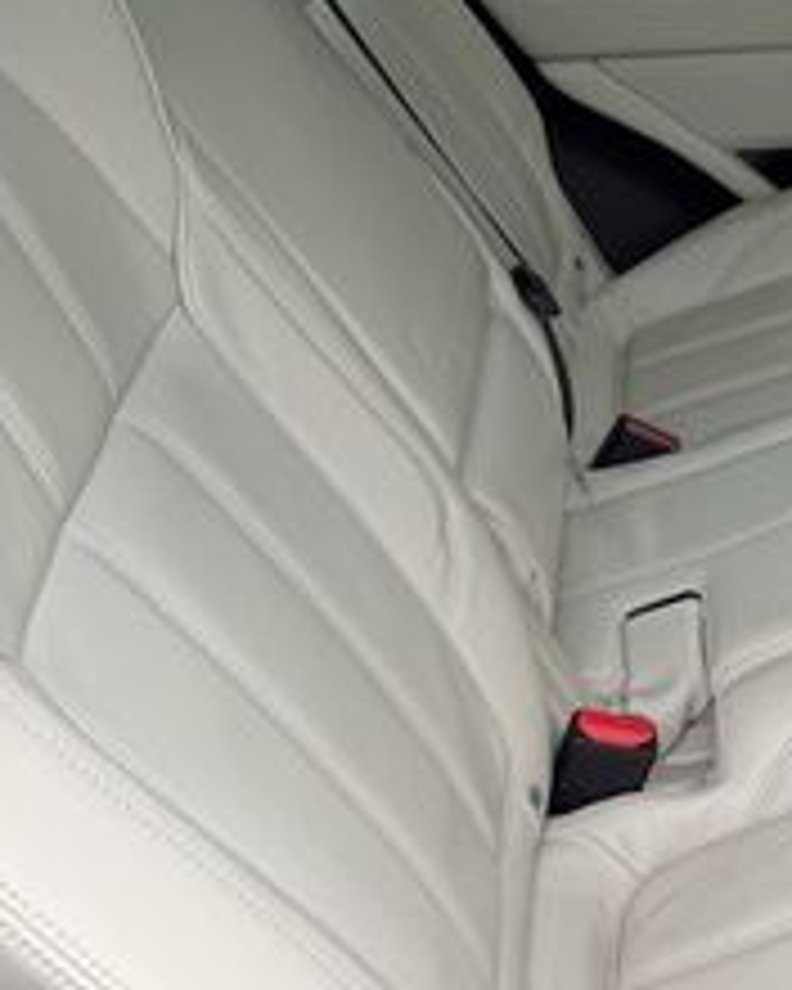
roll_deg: +1.4
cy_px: 378
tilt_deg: -24.9
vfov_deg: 27.8
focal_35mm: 68
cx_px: 1174
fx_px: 1992
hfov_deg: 19.7
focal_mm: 6.76
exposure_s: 1/813
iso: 80
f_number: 1.78
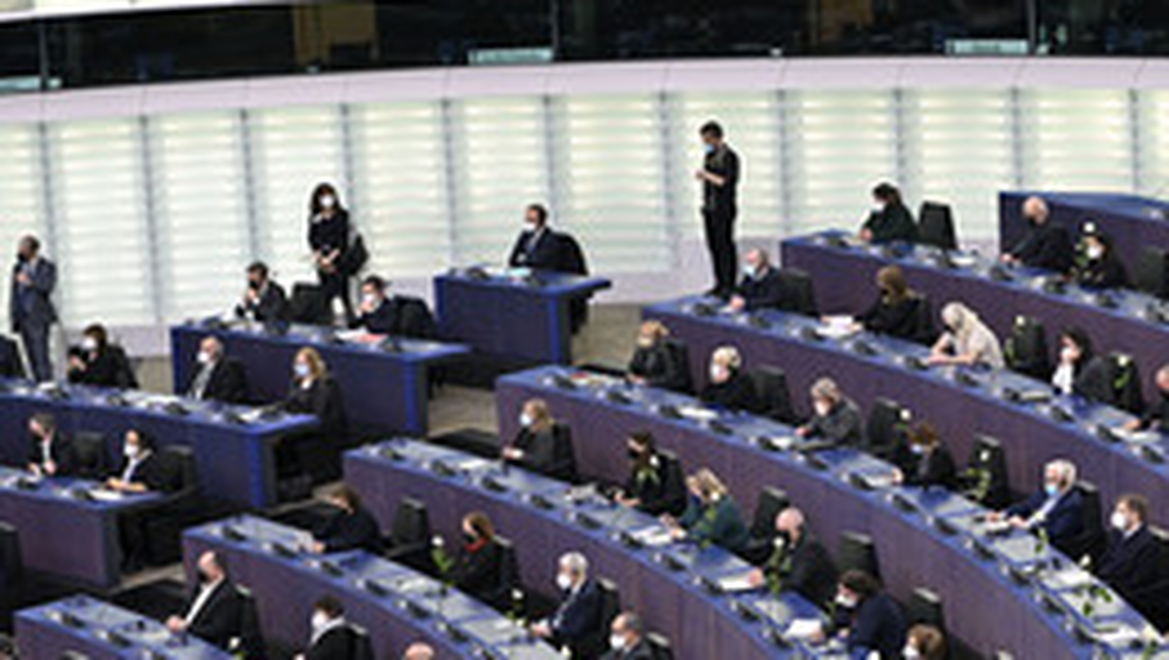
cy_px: 522
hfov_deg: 17.0
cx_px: 792
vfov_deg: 9.6
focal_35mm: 126
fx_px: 3910
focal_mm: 70
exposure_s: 1/400
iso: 1000
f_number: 2.8
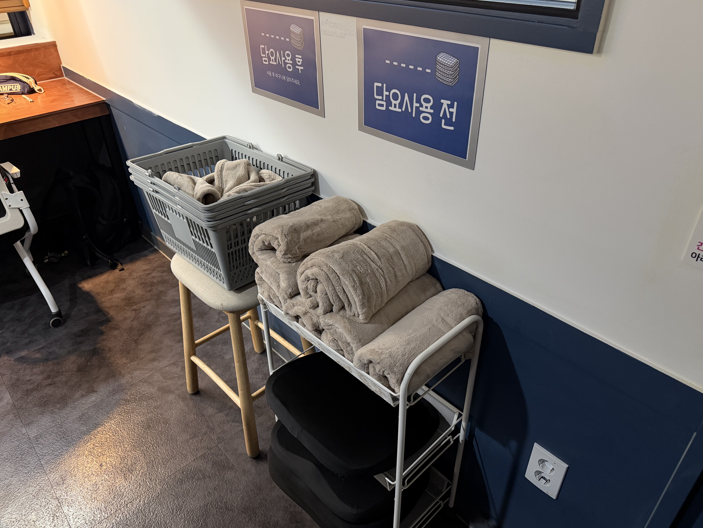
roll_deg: +1.7
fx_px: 508
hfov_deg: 69.4
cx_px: 349
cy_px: 259
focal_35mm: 25
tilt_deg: -32.9
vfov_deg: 54.9
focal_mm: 6.76
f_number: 1.78
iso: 400
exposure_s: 1/60
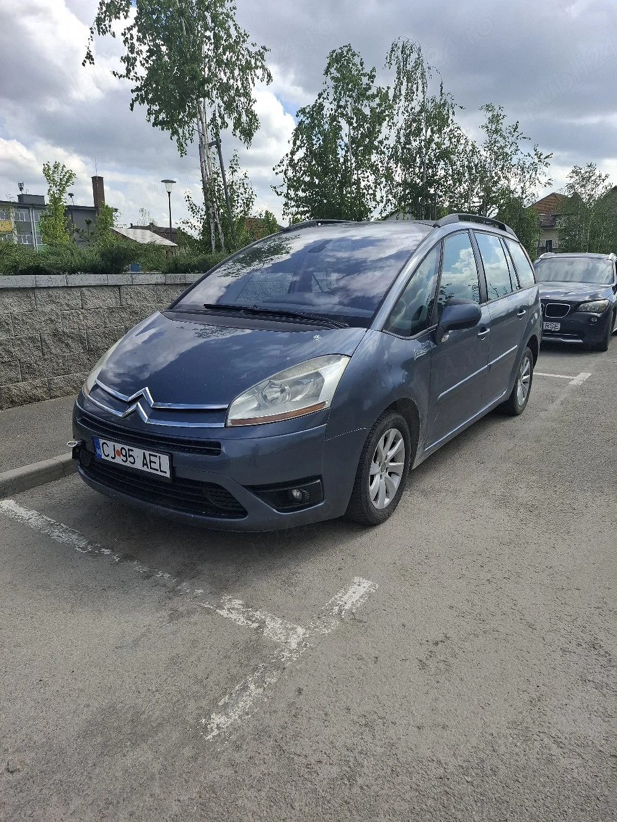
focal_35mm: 23
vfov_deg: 73.9
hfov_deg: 58.9
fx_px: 547
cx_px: 308
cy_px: 411
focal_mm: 5.54
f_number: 1.8
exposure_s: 1/1667
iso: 50
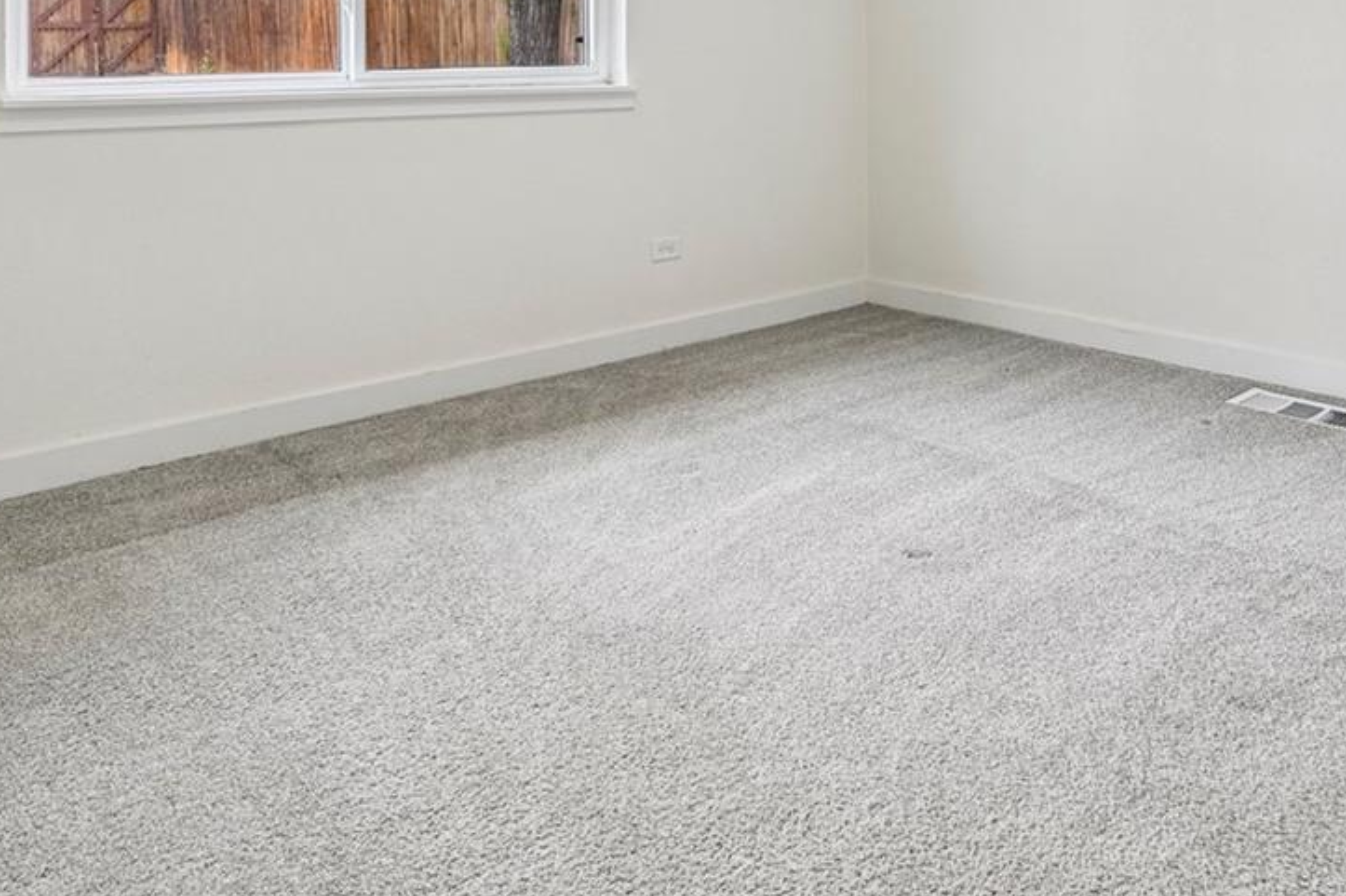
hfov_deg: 60.2
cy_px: 22
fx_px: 1158
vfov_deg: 38.1
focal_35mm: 31
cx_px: 748
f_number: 10
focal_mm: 14
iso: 125
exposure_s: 1/15
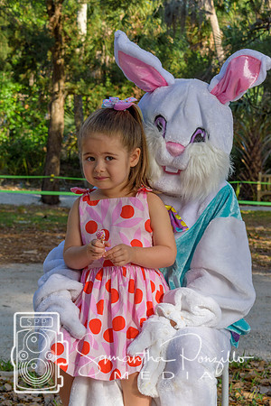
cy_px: 203
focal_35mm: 82
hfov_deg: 16.6
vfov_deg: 24.6
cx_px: 136
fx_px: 931
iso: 220
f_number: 8
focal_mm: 55
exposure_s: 1/250
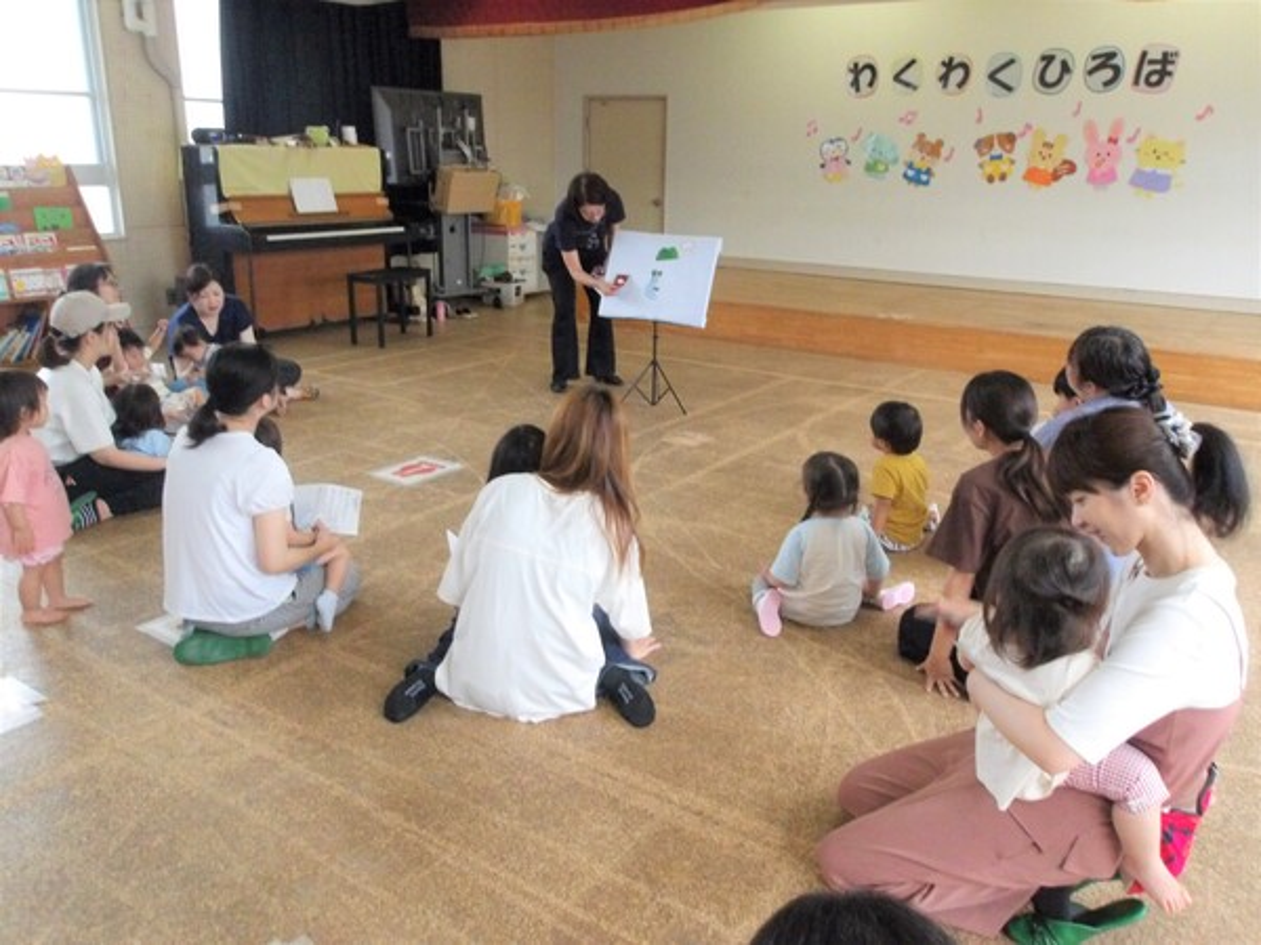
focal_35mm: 27
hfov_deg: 65.3
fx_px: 984
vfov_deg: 51.4
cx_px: 630
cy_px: 472
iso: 1101
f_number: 10.4
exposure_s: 1/60
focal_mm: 4.9
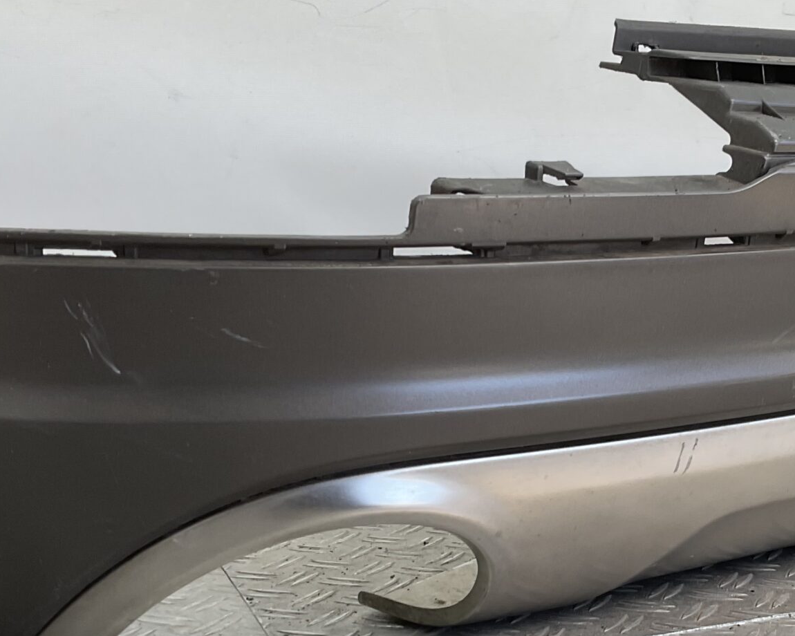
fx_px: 1482
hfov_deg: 29.2
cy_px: 494
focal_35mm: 63
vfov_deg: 23.9
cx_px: 667
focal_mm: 3
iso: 16
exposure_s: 1/129
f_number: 1.8
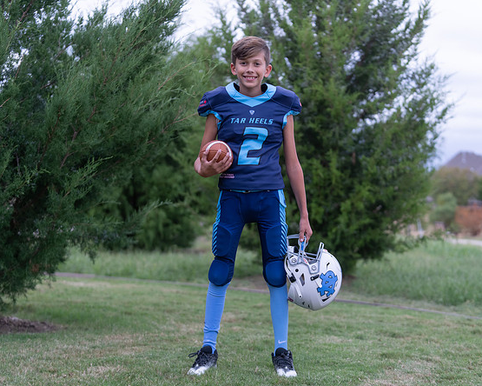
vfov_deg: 18.9
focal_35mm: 81
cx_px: 258
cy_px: 197
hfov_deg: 23.6
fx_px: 1155
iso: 500
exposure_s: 1/320
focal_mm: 70
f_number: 2.8
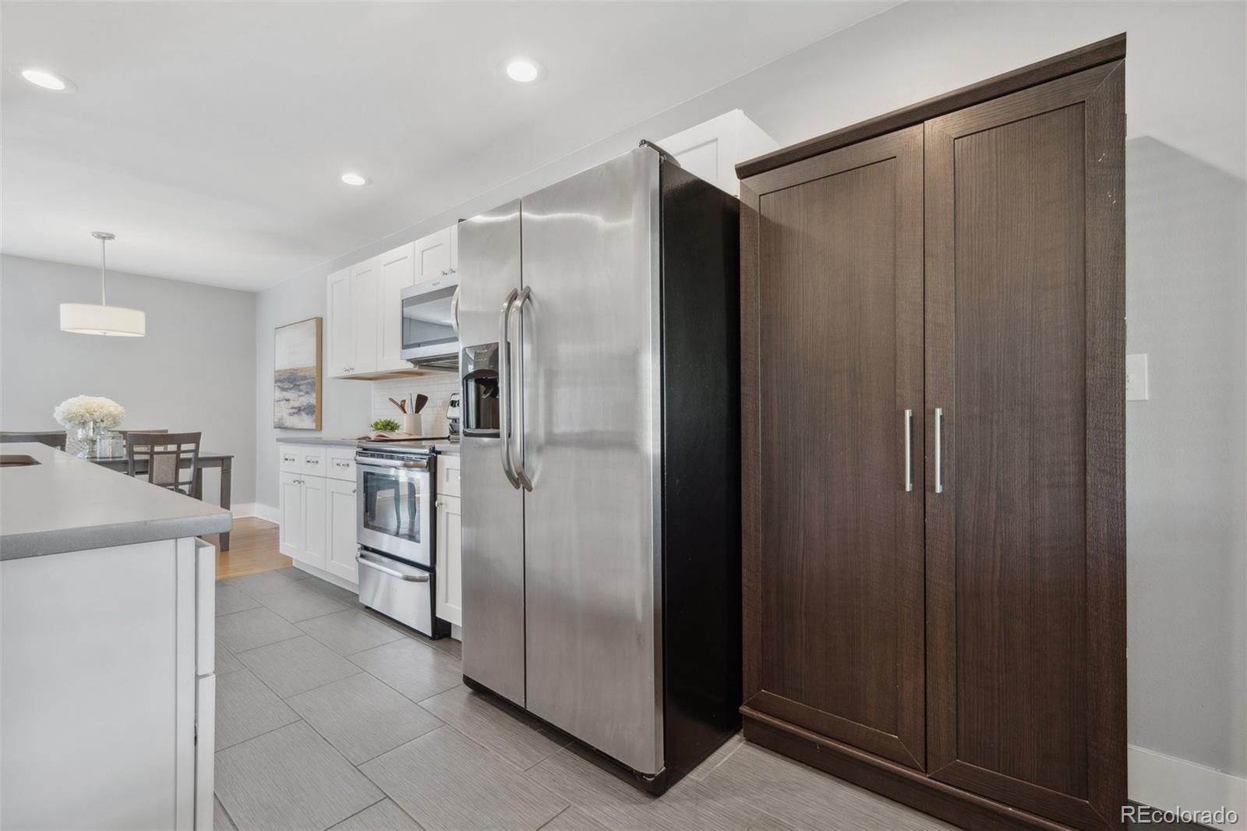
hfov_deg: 100.4
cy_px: 416
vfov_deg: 77.3
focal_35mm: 15
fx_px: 519
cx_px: 624
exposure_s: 1/4
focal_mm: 10
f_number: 8
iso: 400
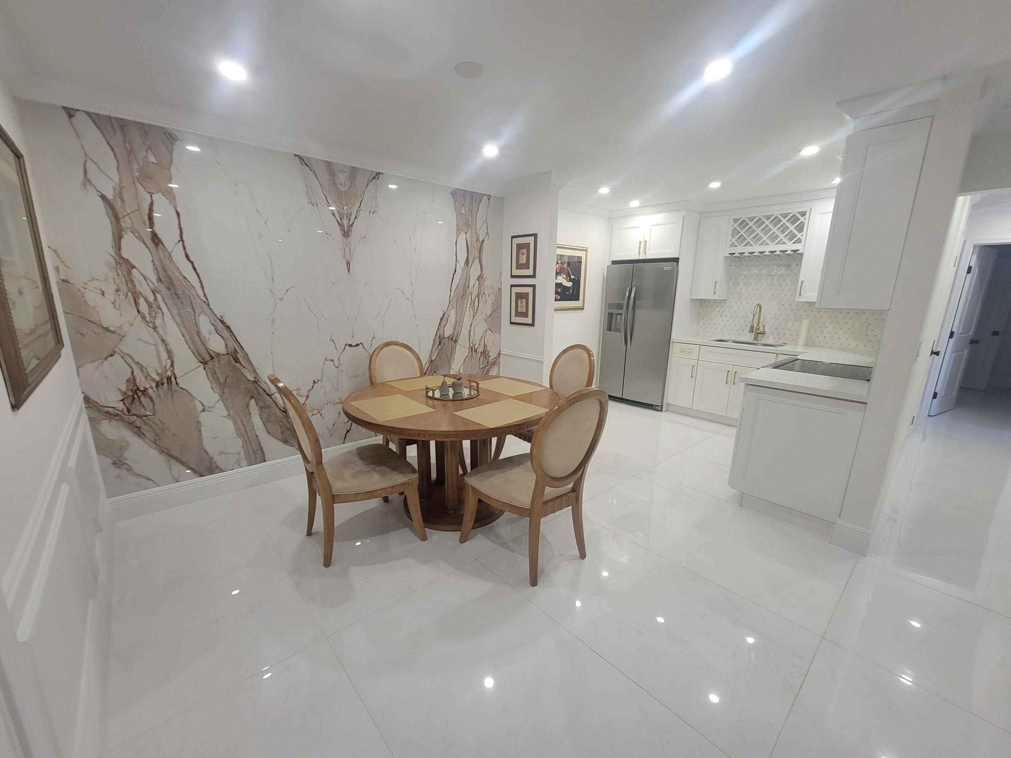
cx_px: 506
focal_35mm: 13
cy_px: 379
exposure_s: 1/60
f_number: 2.2
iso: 160
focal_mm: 2.2
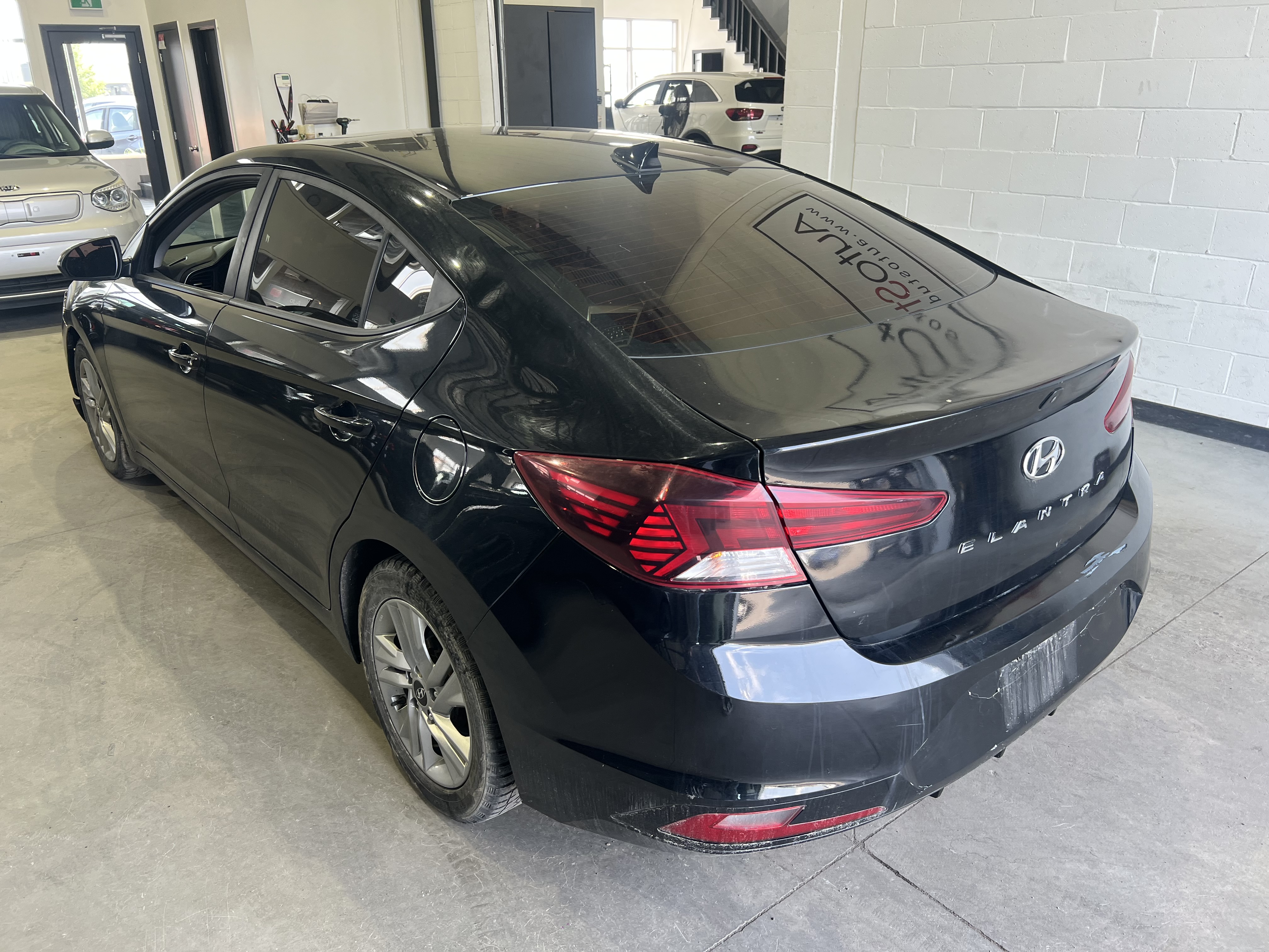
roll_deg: +1.3
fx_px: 953
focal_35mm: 26
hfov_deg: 67.3
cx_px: 634
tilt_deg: -21.1
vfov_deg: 53.1
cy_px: 476
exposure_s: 1/121
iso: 64
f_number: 1.5
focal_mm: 5.7
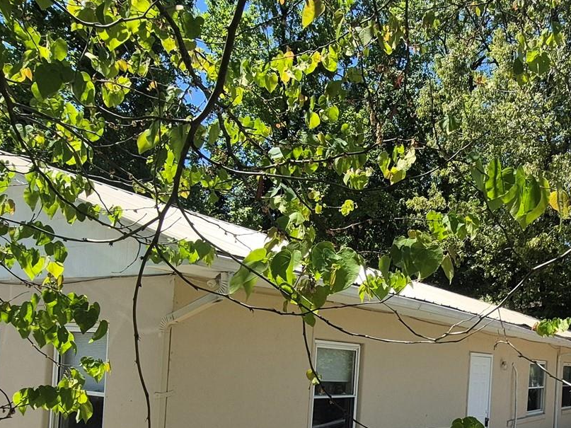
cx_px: 404
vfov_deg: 41.1
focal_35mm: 33
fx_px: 544
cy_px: 345
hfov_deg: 53.6
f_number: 2.2
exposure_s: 1/1244
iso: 50
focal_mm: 1.74
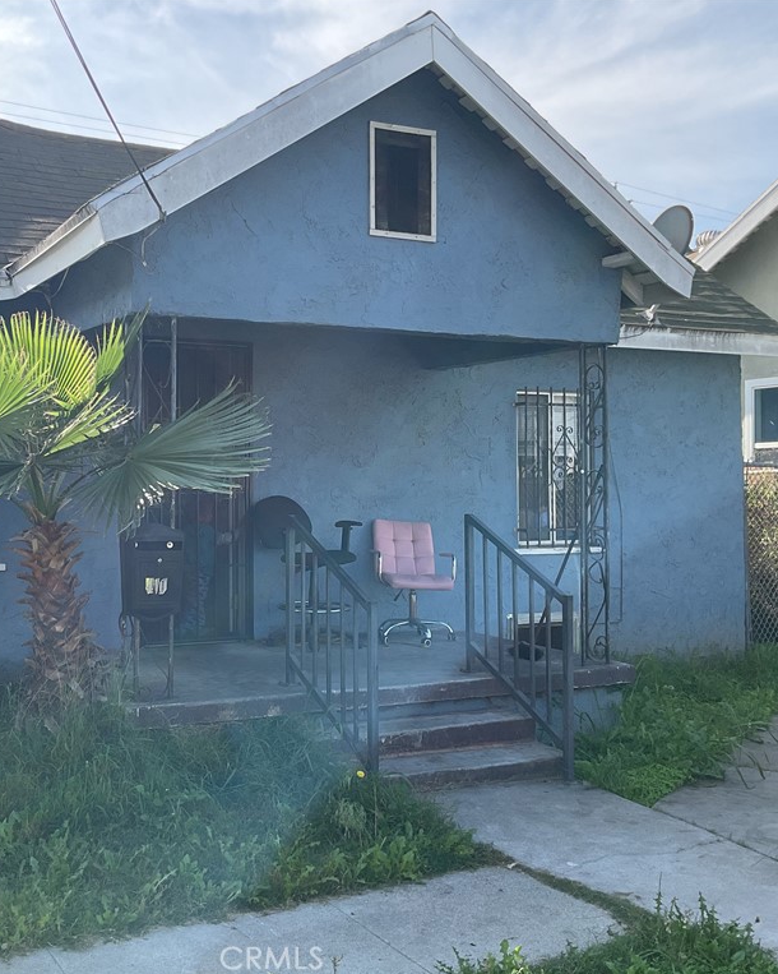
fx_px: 1094
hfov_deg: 38.4
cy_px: 486
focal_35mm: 38
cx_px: 227
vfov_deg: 47.9
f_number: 1.8
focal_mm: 3
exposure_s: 1/666
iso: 16
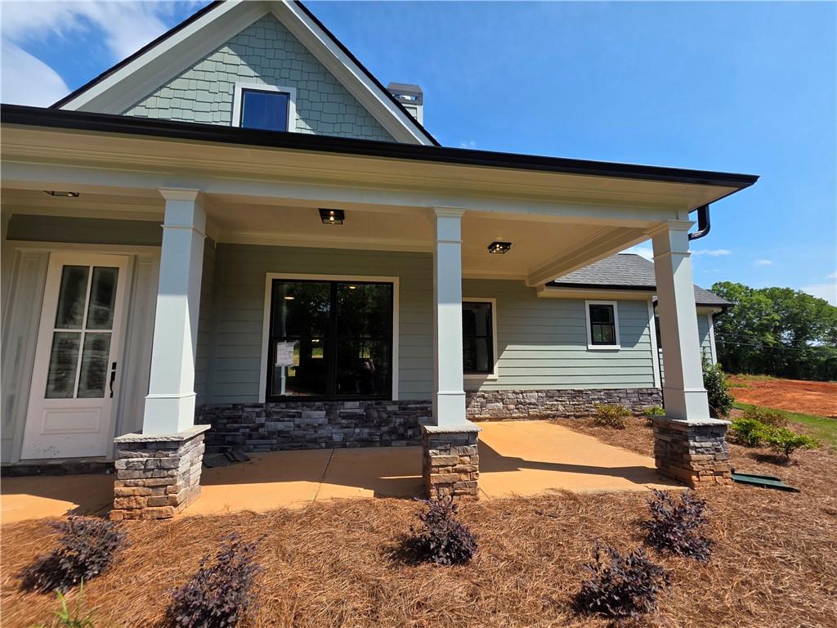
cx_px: 418
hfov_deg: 106.2
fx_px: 314
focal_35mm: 13
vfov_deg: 89.9
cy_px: 314
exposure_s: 1/2000
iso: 40
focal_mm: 2.2
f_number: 1.9
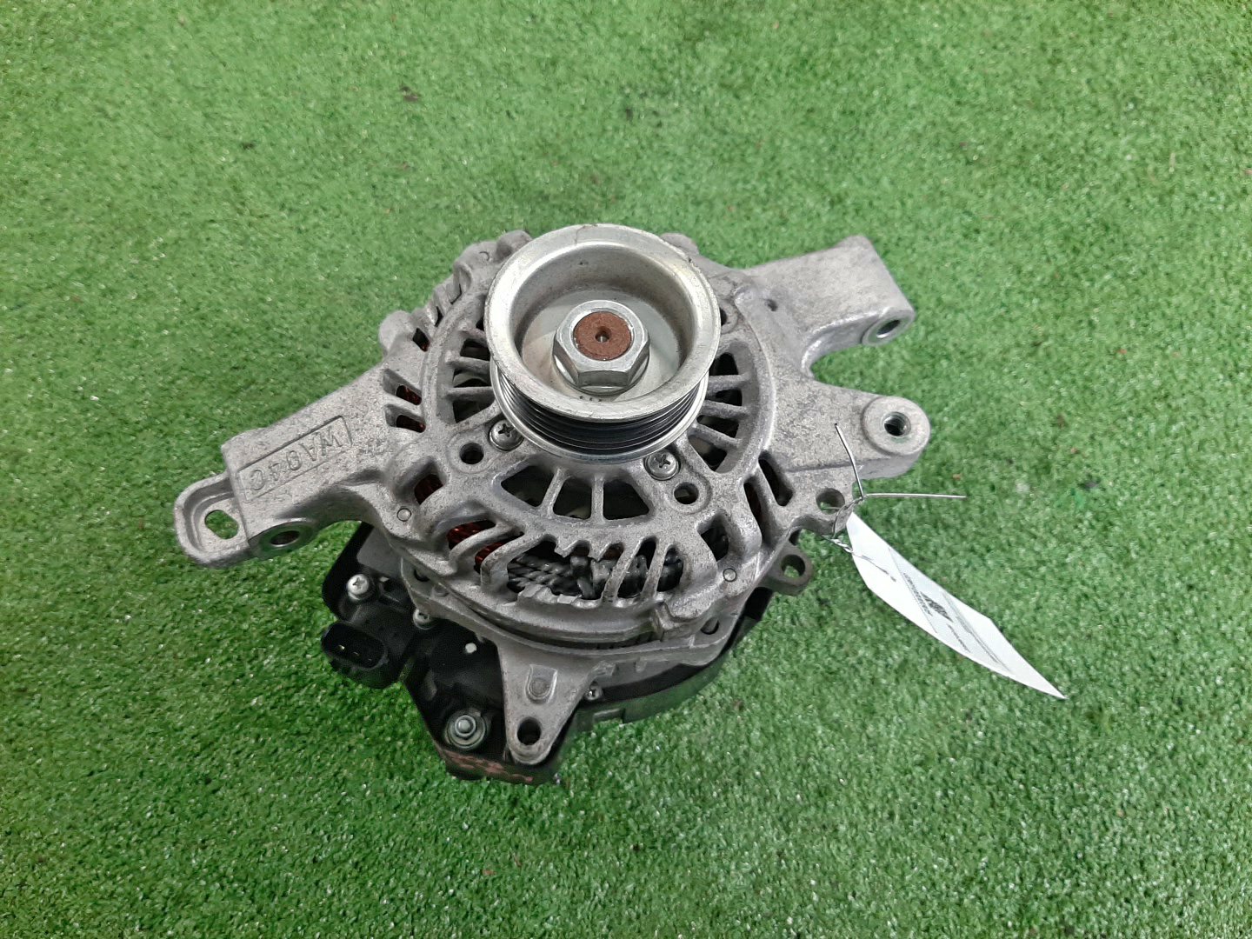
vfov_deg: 53.1
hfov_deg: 67.3
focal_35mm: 26
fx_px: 940
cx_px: 626
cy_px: 470
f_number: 1.7
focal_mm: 3.93
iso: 210
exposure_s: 1/33
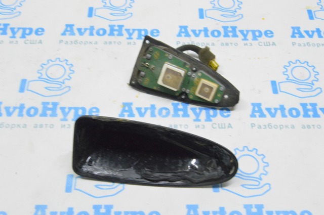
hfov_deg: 42.4
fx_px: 418
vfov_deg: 28.9
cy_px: 108
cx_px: 162
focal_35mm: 46
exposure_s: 1/15
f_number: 20
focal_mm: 31
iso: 6400
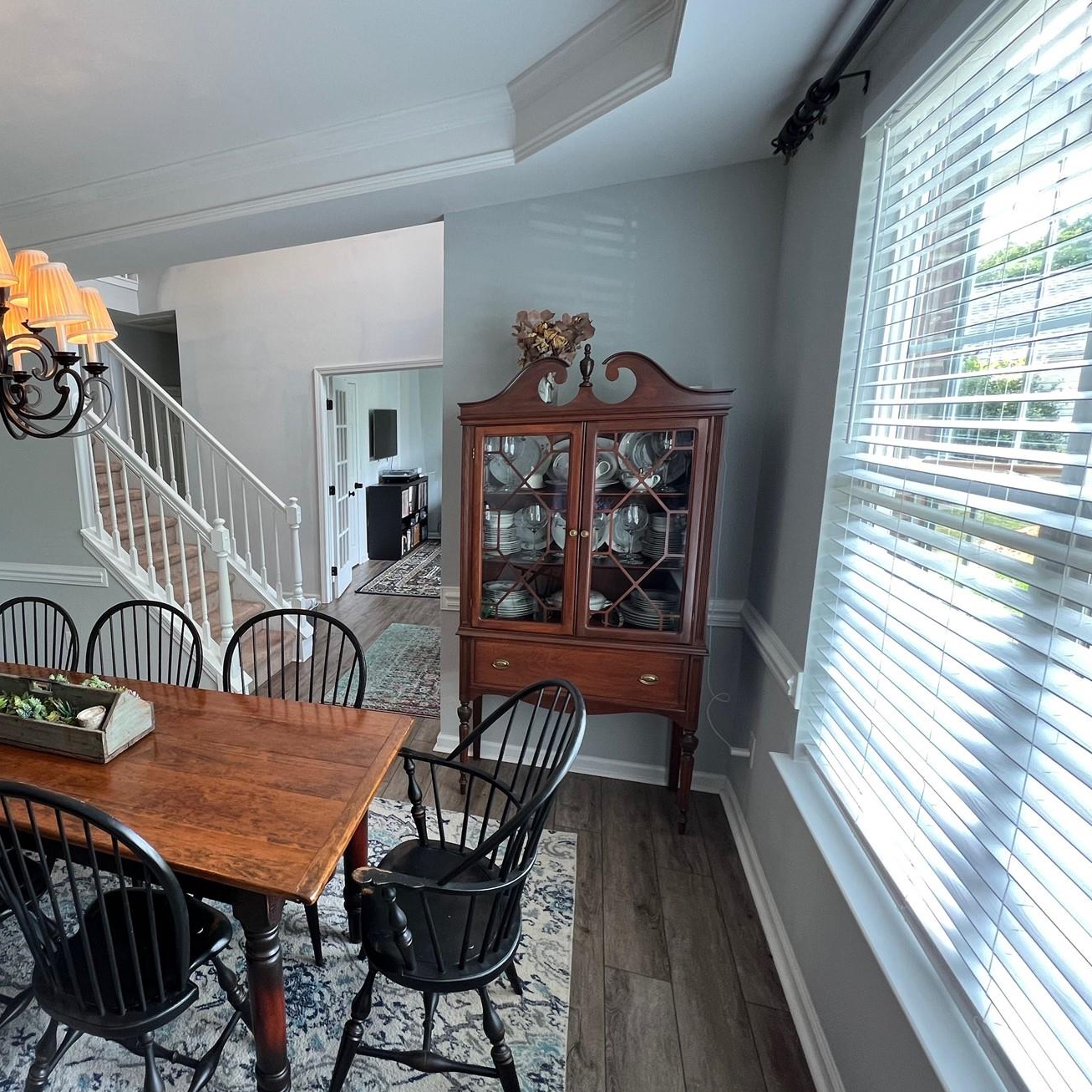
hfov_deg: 75.0
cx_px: 276
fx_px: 642
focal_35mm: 18
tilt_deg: -12.4
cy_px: 568
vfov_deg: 80.7
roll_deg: +3.0
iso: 125
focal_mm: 1.57
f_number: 1.8
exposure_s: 1/120
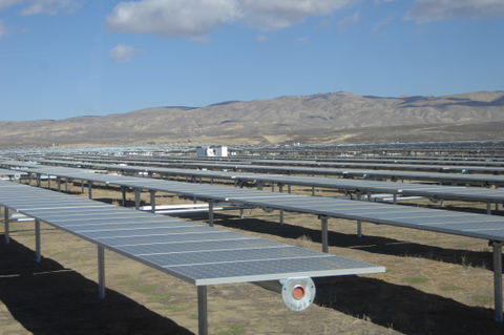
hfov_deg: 31.9
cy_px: 168
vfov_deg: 21.5
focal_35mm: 63
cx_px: 252
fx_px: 881
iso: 200
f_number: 5.6
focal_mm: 42
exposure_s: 1/320
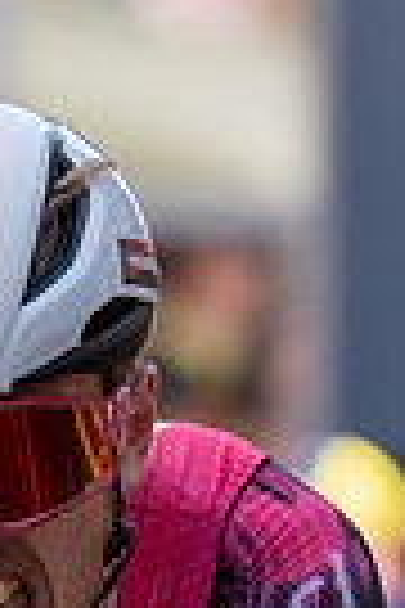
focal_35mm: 1401
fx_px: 23640
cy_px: 870
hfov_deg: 1.0
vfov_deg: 1.5
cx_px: 115
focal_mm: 176
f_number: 4
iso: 400
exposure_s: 1/1000
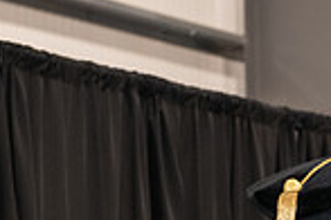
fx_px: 2537
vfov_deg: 4.9
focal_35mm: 276
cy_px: 389
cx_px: 621
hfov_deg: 7.2
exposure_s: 1/125
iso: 2500
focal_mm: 70
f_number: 5
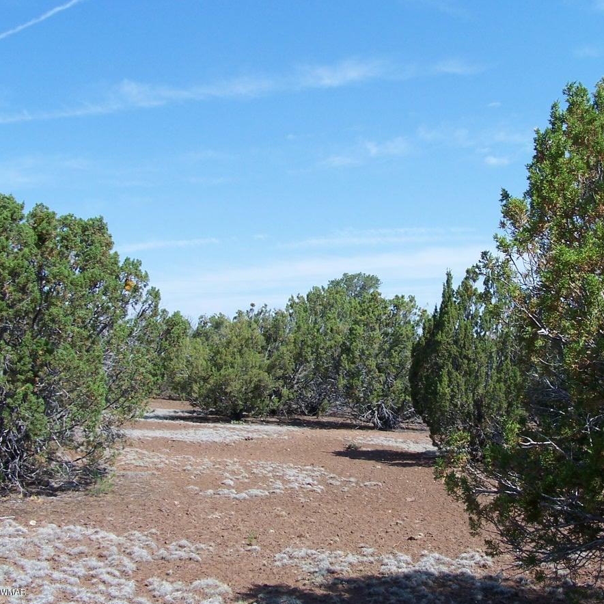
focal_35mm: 42
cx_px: 376
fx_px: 829
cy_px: 307
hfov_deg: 39.8
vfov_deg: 40.0
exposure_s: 1/500
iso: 80
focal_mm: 6
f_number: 4
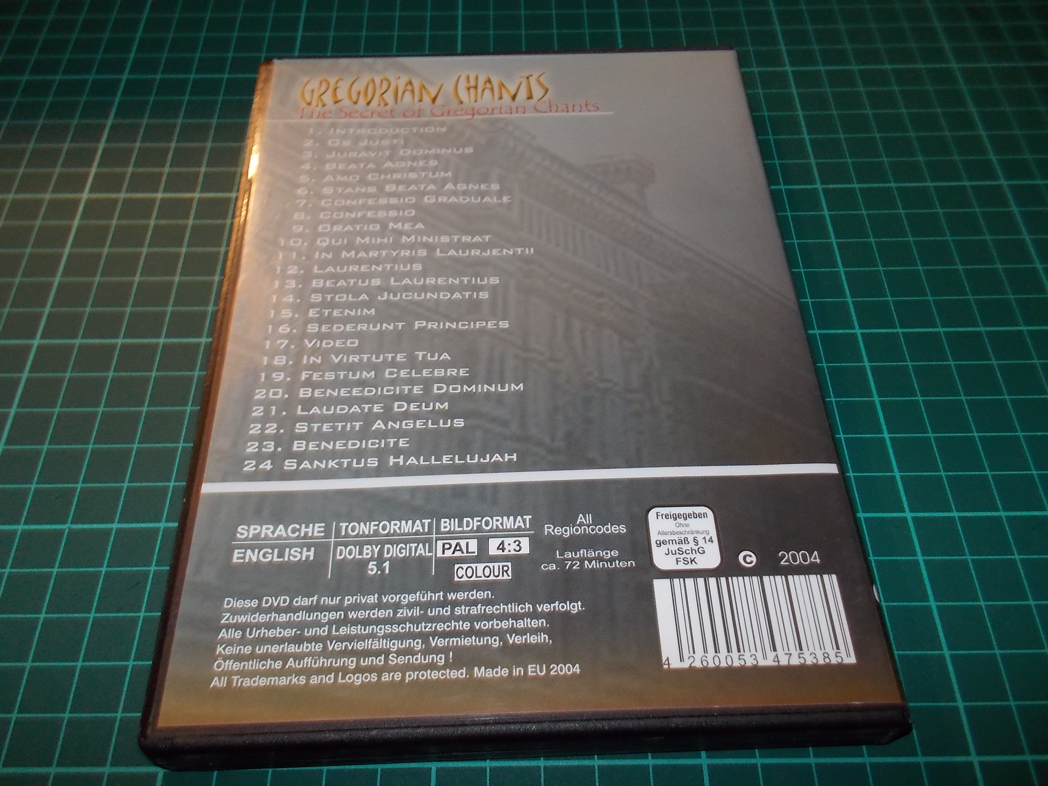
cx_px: 524
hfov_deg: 61.7
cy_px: 393
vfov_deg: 48.2
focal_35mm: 29
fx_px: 878
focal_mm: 4.1
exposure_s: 1/30
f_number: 3.3
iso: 200
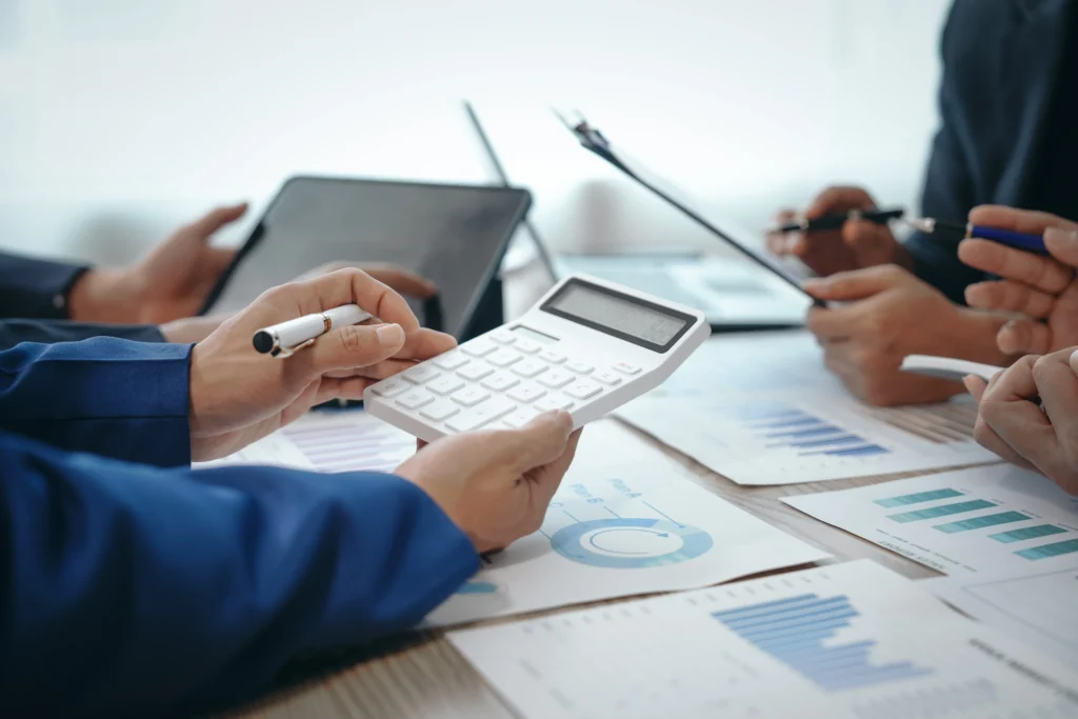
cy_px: 360
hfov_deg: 39.6
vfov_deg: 27.0
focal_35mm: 50
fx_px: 1497
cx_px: 539
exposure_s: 1/320
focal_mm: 50
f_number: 2.8
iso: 400
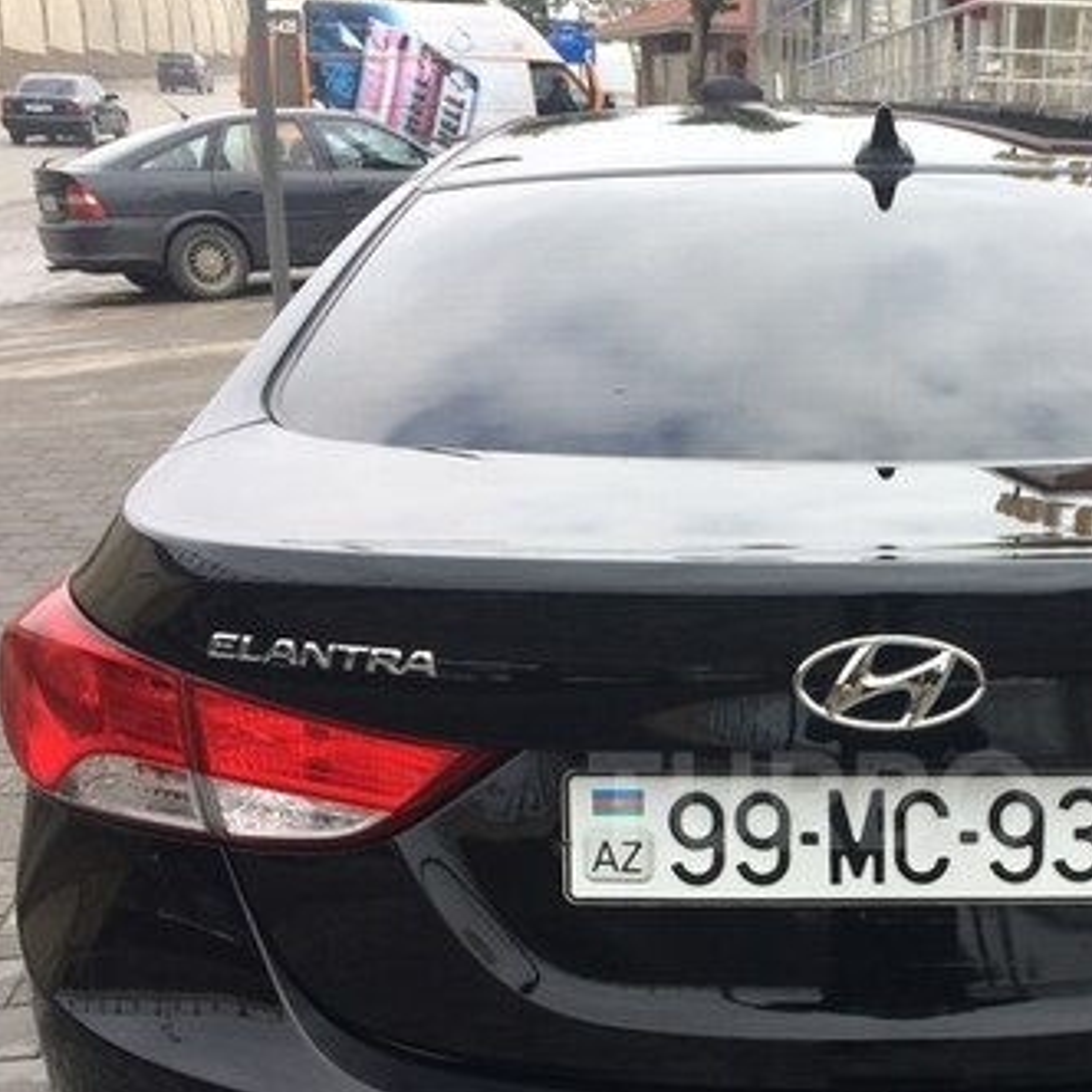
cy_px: 801
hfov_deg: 32.2
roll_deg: -2.7
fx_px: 1820
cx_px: 924
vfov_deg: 32.8
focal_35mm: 51
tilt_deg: -19.7
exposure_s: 1/432
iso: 32
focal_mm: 4.15
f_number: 2.2
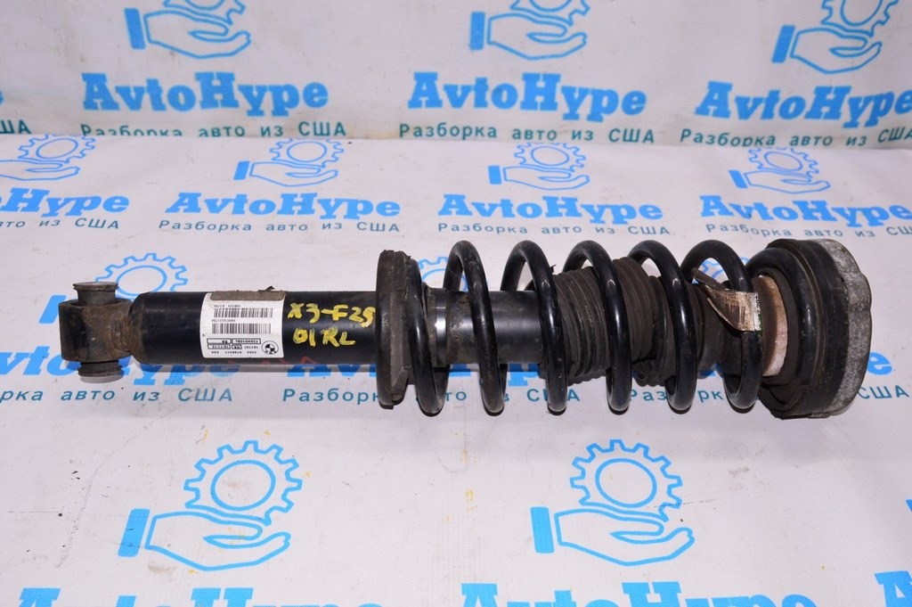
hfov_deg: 57.3
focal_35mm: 33
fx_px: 835
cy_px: 304
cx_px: 456
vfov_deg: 39.9
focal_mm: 22
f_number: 8
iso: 1600
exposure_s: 1/200
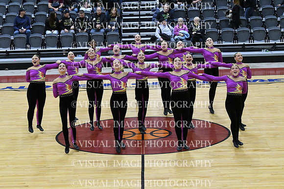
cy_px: 94
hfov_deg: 19.5
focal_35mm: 105
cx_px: 142
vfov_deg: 13.0
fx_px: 828
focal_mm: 70
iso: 5000
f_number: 4
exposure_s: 1/400
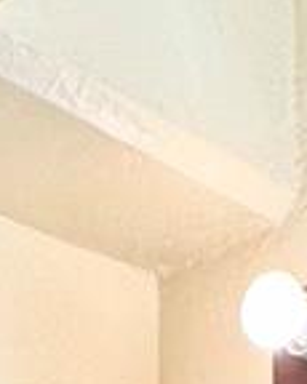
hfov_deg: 13.5
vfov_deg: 10.5
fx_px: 1296
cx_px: 83
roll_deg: +2.6
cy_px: 1208
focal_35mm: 114
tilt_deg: -15.1
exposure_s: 1/120
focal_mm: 2.22
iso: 125
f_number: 2.2
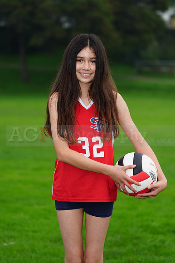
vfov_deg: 12.0
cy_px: 132
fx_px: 1248
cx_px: 88
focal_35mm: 171
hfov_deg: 8.0
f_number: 5.6
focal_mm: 171
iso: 200
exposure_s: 1/125
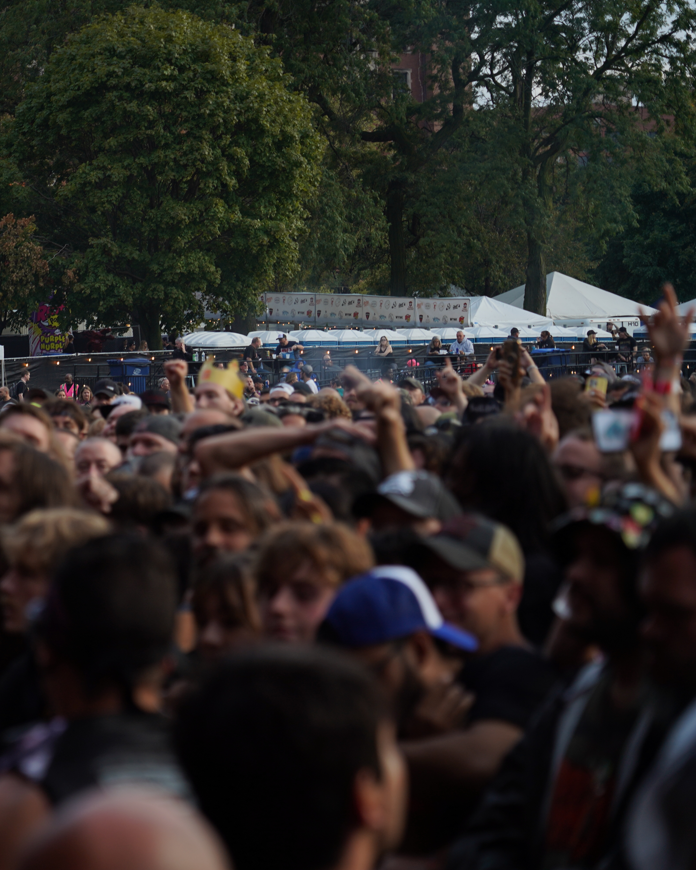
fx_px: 3682
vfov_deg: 13.5
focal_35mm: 143
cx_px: 68
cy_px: 433
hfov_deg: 10.7
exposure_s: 1/125
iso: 100
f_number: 4.5
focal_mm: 101
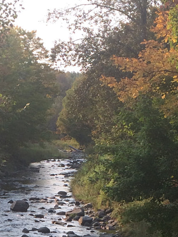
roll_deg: -0.3
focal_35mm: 108
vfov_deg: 17.3
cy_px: 294
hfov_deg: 13.6
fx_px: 741
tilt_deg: -13.5
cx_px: 33
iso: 32
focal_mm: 4.15
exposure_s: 1/672
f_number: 2.2
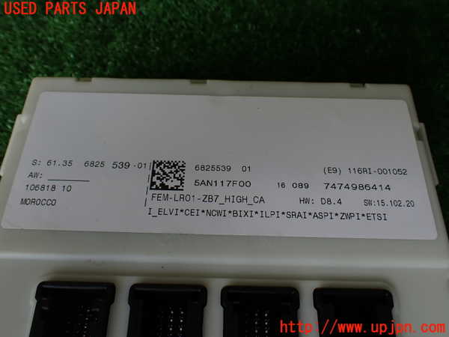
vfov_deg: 46.8
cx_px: 224
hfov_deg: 60.0
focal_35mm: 30
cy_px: 168
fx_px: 389
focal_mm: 5.4
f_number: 3.2
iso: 100
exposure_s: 1/160
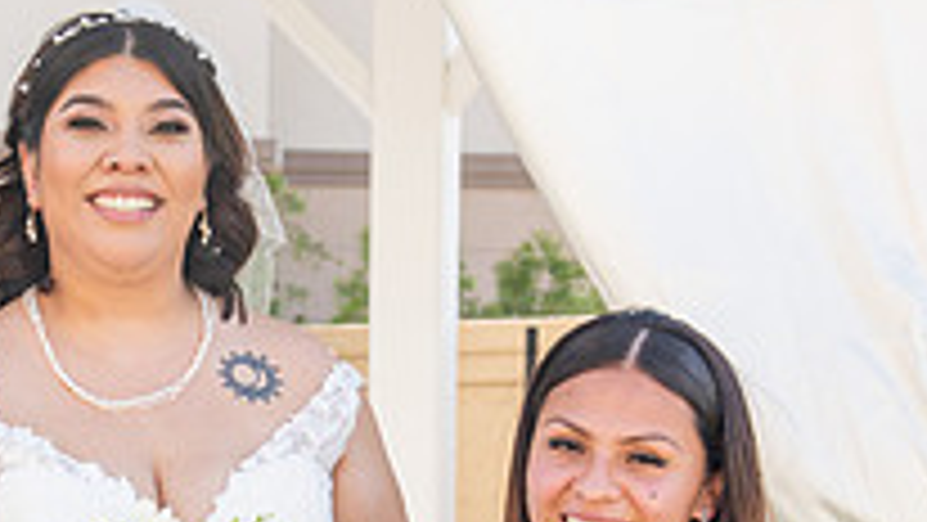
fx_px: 2901
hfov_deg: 17.8
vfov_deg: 10.1
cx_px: 54
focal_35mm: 118
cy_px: 664
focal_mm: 40
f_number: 5
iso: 100
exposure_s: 1/125
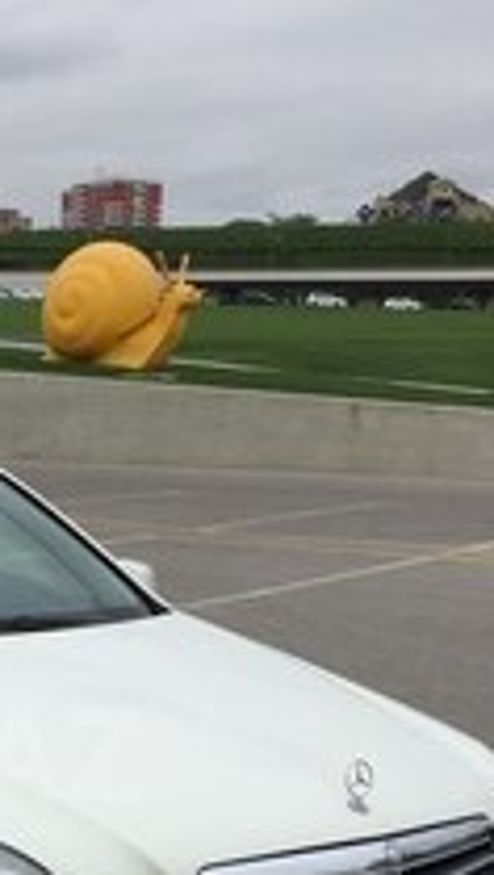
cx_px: -180
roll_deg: +1.2
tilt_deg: -10.6
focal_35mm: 75
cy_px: 754
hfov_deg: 15.3
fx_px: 1742
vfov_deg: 27.4
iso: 32
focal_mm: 4.15
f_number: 2.2
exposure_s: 1/1068
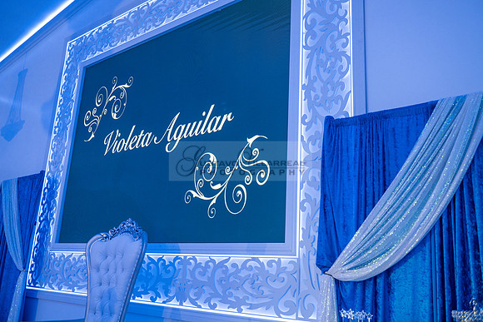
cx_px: 242
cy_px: 161
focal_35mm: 32
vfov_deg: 41.1
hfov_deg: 58.7
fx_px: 429
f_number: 3.5
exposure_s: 1/125
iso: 640
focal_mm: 32
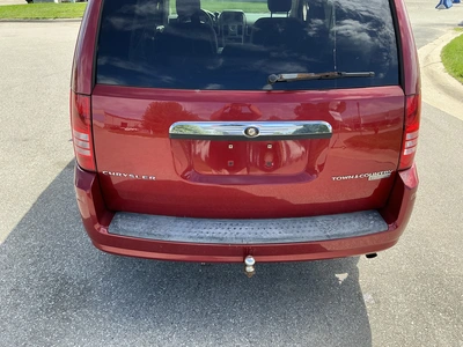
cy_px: 174
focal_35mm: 28
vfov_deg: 49.7
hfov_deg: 63.4
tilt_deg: -24.9
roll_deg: -1.2
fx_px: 375
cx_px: 232
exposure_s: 1/327
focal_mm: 3
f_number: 1.8
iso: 25
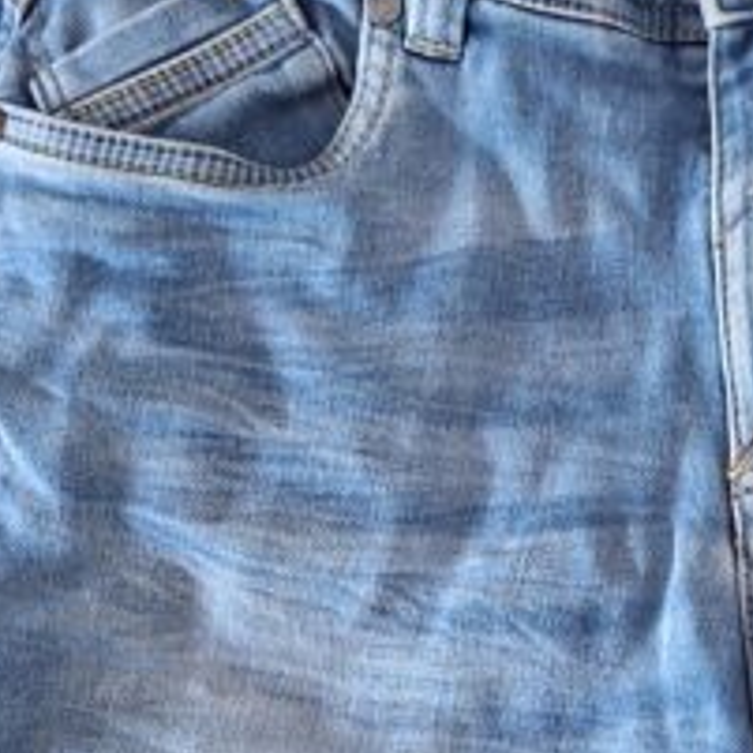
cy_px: 731
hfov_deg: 20.7
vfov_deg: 20.8
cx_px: 738
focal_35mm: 81
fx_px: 1993
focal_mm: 5.54
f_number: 1.8
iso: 400
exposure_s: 1/25
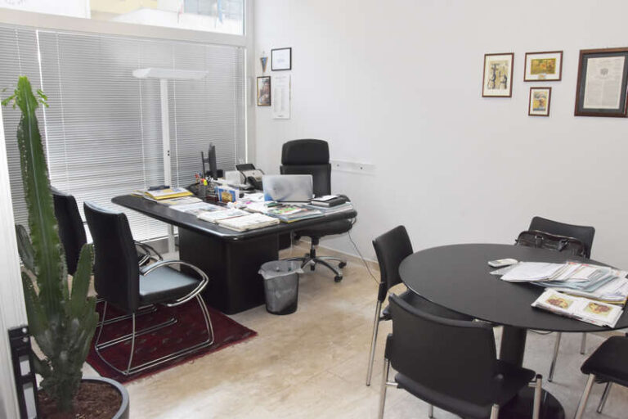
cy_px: 210
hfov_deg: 67.4
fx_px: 471
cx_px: 314
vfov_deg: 47.9
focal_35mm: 27
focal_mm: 18
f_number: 13
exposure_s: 1/125
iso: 1600
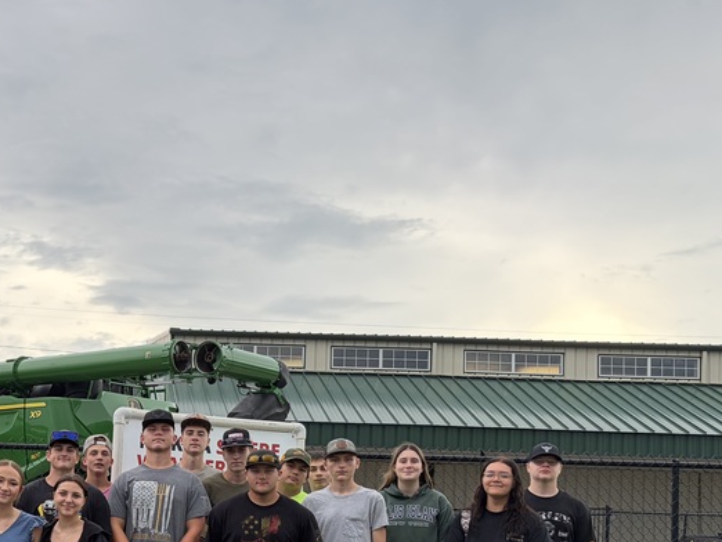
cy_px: 517
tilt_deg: +4.2
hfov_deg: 35.6
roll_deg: -1.4
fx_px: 1064
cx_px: 91
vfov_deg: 27.3
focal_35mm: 51
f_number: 1.6
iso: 64
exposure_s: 1/820
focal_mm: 5.96
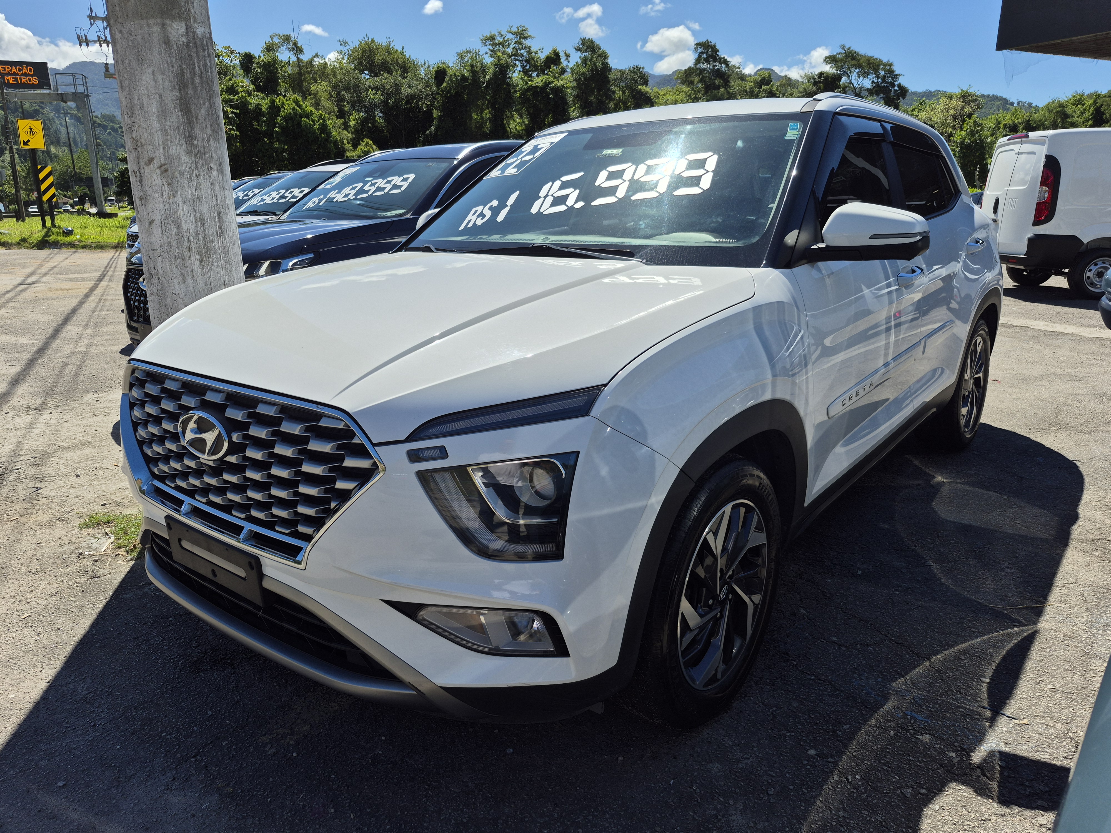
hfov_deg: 73.9
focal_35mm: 23
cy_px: 416
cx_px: 556
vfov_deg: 58.9
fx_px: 738
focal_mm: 5.4
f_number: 1.8
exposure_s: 1/2408
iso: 25
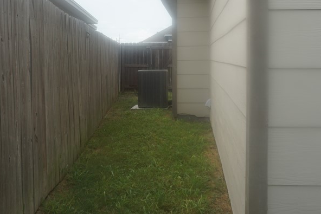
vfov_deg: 30.2
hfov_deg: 44.5
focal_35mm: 44
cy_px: 64
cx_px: 155
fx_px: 392
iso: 100
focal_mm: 16
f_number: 6.3
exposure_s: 1/250
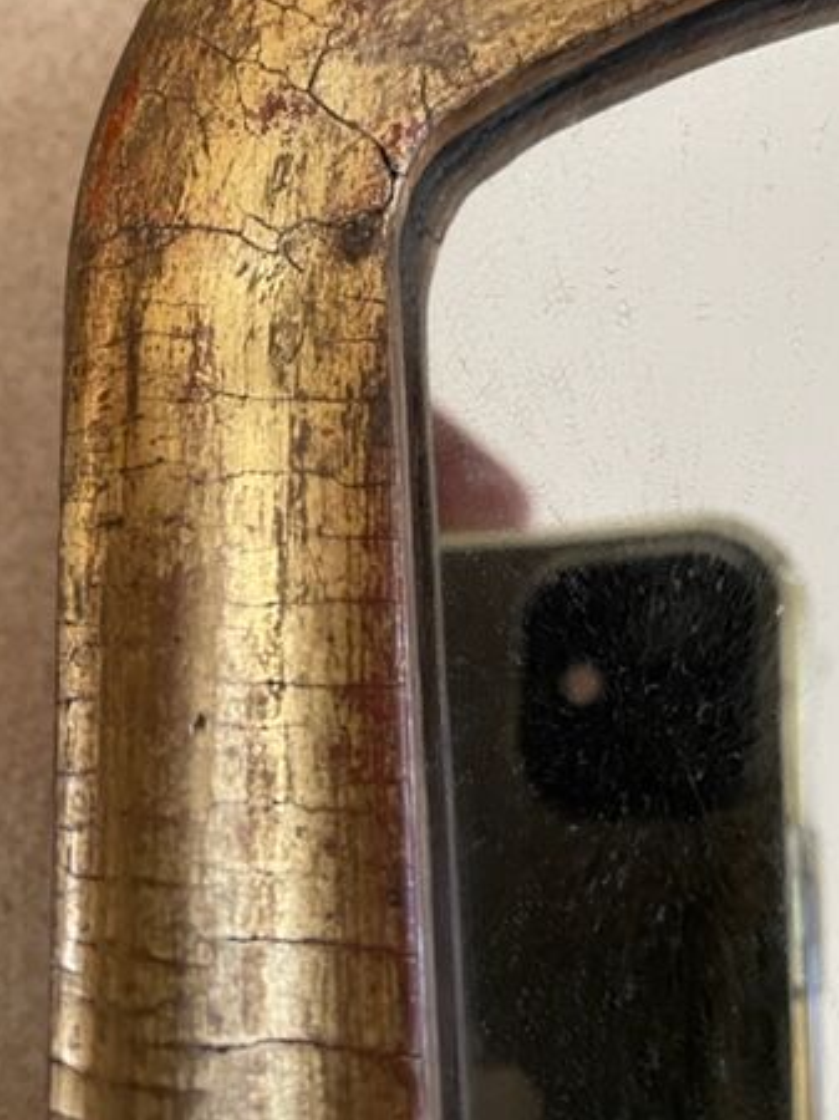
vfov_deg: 49.9
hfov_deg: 38.5
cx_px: 346
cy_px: 465
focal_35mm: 37
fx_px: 1197
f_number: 1.6
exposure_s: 1/60
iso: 500
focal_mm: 4.2
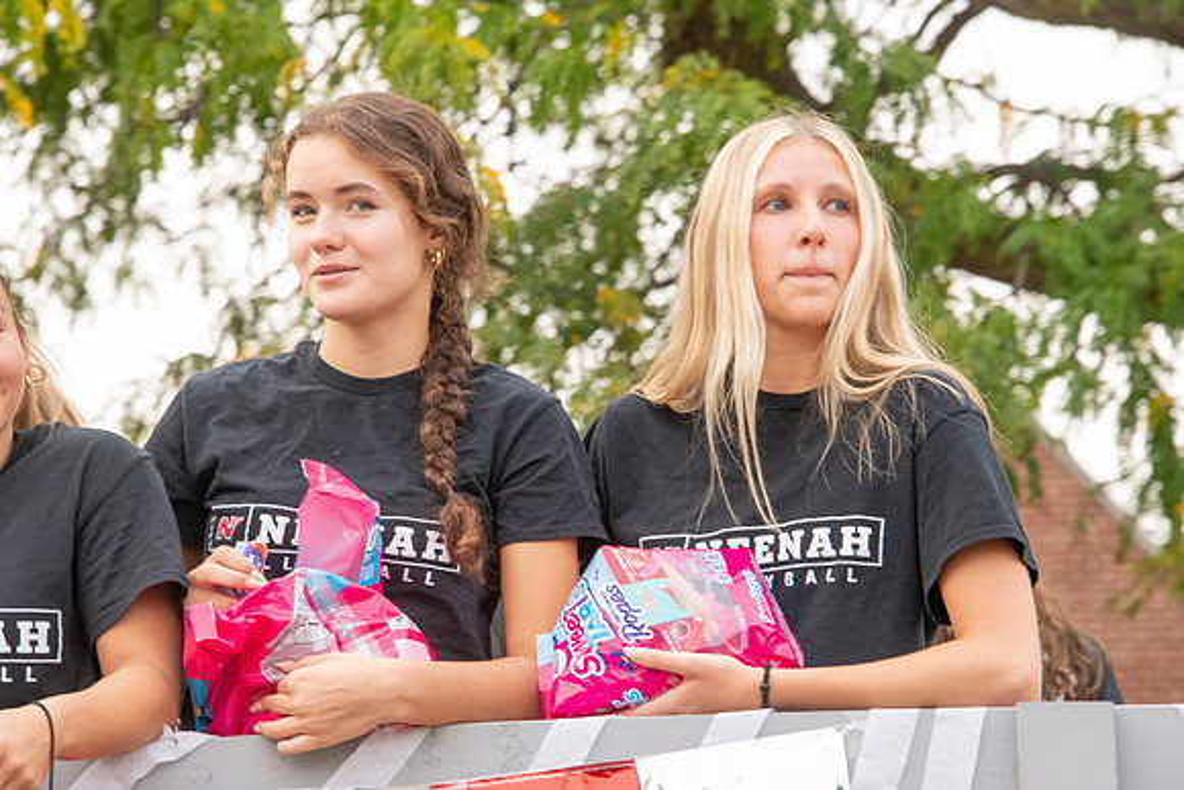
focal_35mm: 210
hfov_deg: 9.8
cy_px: 395
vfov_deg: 6.5
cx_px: 592
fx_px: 6908
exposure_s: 1/160
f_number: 11
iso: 3200
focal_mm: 210
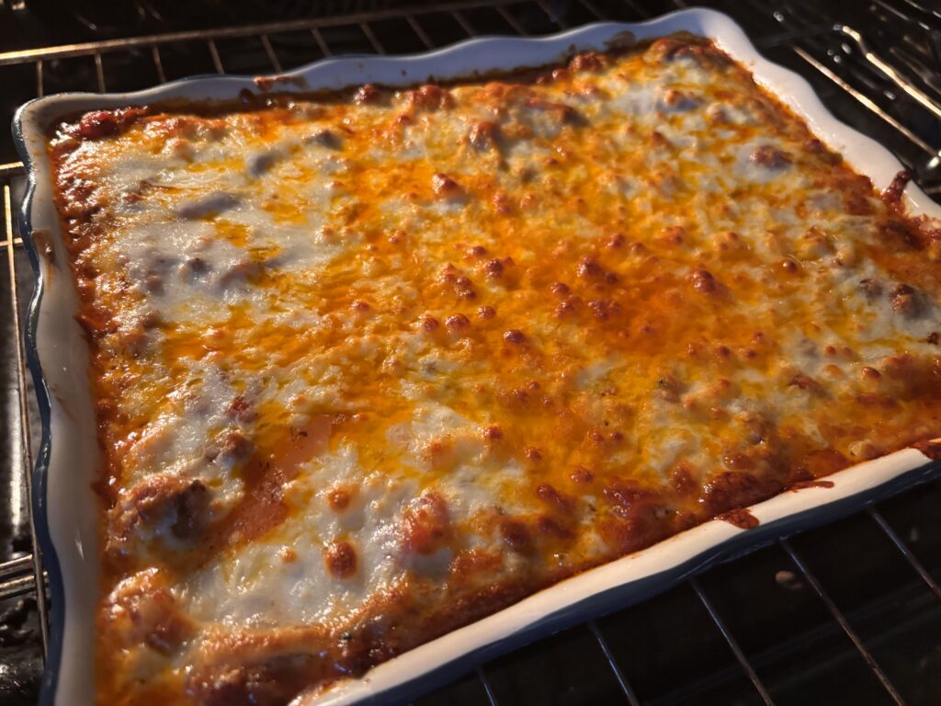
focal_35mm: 26
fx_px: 707
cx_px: 470
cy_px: 353
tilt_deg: -48.3
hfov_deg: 67.3
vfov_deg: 53.1
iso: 500
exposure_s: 1/60
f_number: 1.6
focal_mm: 5.96
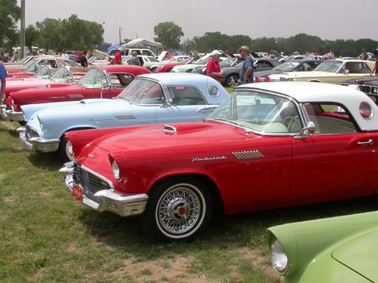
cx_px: 144
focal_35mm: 59
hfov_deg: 32.6
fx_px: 644
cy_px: 73
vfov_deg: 24.5
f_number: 7.5
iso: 100
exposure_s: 1/427
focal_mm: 7.85
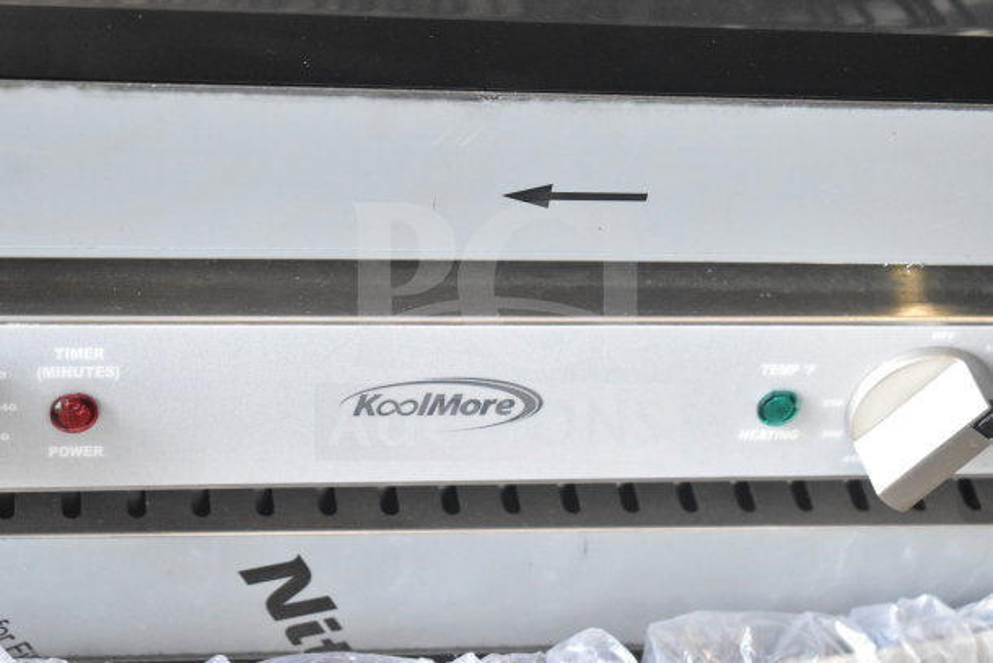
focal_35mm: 82
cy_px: 332
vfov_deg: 16.6
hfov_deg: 24.6
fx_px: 2276
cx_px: 496
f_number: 6.3
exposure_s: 1/160
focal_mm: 55
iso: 6400
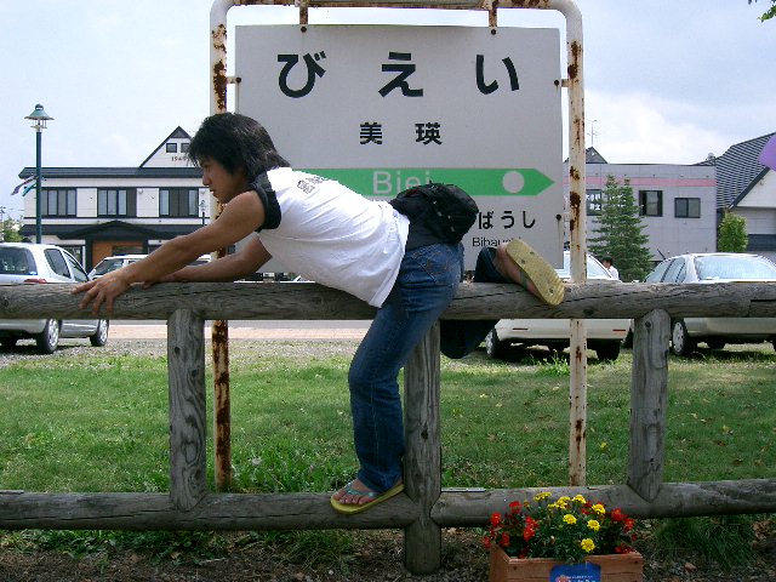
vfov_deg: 36.8
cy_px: 291
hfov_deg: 47.9
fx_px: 874
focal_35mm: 39
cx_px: 388
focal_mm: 8
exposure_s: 1/640
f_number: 4.8
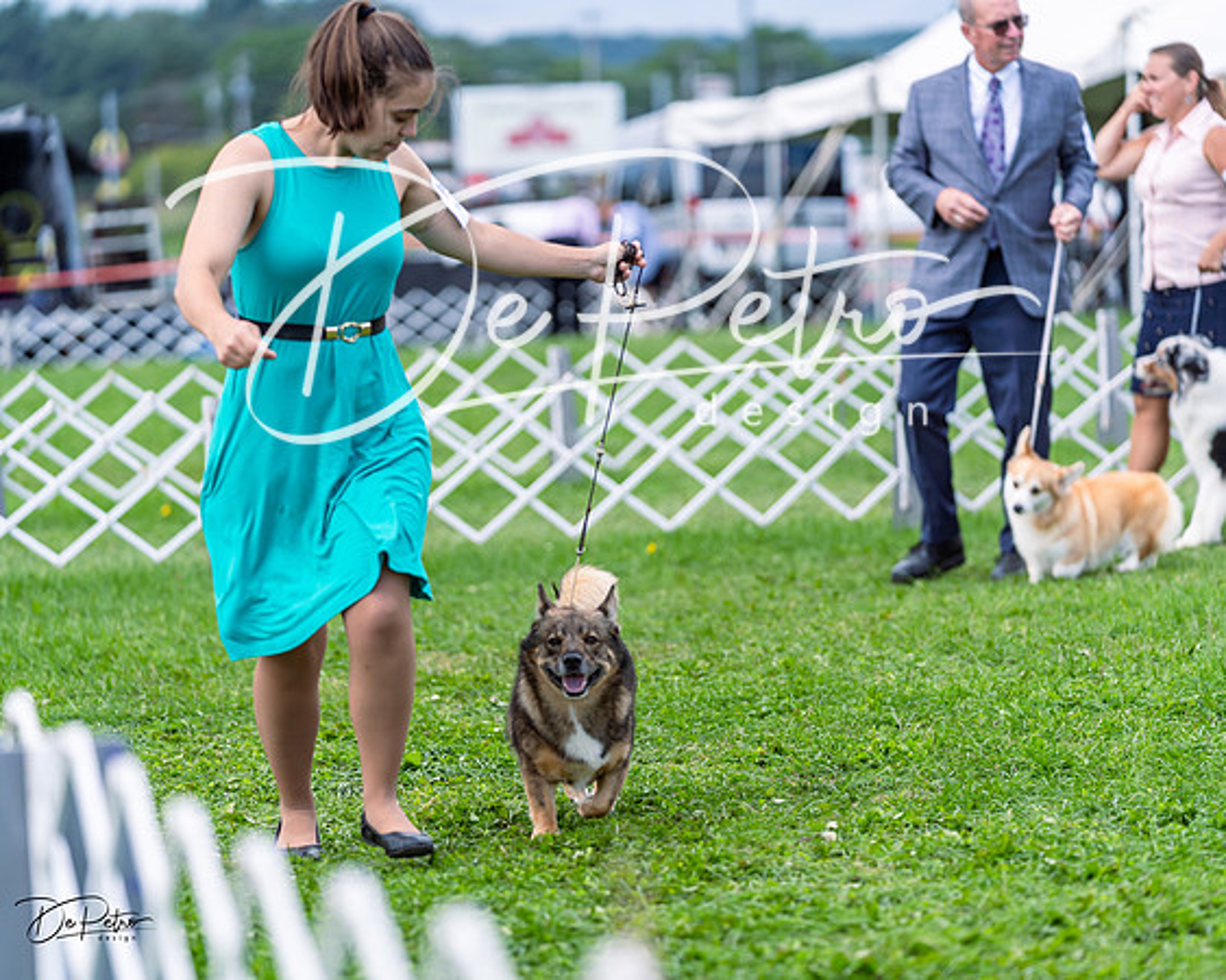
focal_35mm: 146
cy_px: 490
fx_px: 5310
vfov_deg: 10.5
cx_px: 613
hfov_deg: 13.2
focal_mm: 130
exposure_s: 1/1000
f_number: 2.8
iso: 100
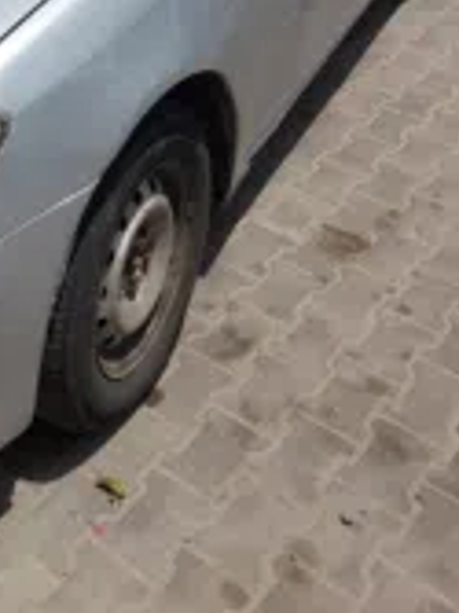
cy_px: -92
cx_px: 11
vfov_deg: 30.5
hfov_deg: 25.4
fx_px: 974
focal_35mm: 55
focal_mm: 5.06
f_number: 1.8
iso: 25
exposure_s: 1/1576
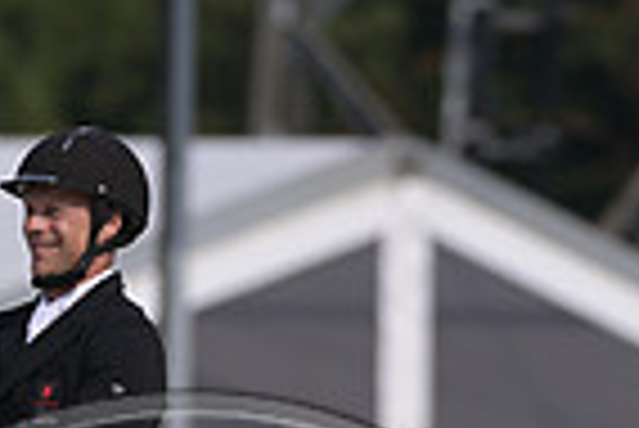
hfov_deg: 1.3
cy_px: 791
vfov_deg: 0.9
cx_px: 140
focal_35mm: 1554
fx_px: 27611
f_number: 5
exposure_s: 1/1250
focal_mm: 380
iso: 125
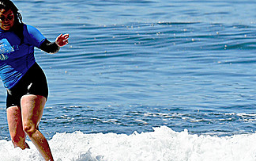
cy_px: 83
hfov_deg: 1.5
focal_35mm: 1367
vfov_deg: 1.0
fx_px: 9544
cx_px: 50
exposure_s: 1/8000
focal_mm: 500
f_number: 9
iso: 1600
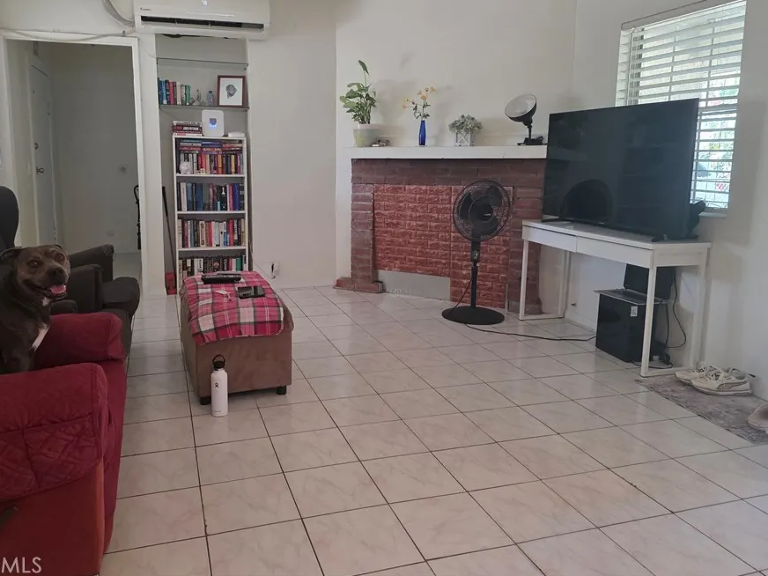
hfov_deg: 65.1
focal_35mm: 27
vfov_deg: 51.1
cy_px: 240
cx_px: 339
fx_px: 599
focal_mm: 6.3
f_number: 1.7
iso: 320
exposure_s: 1/120
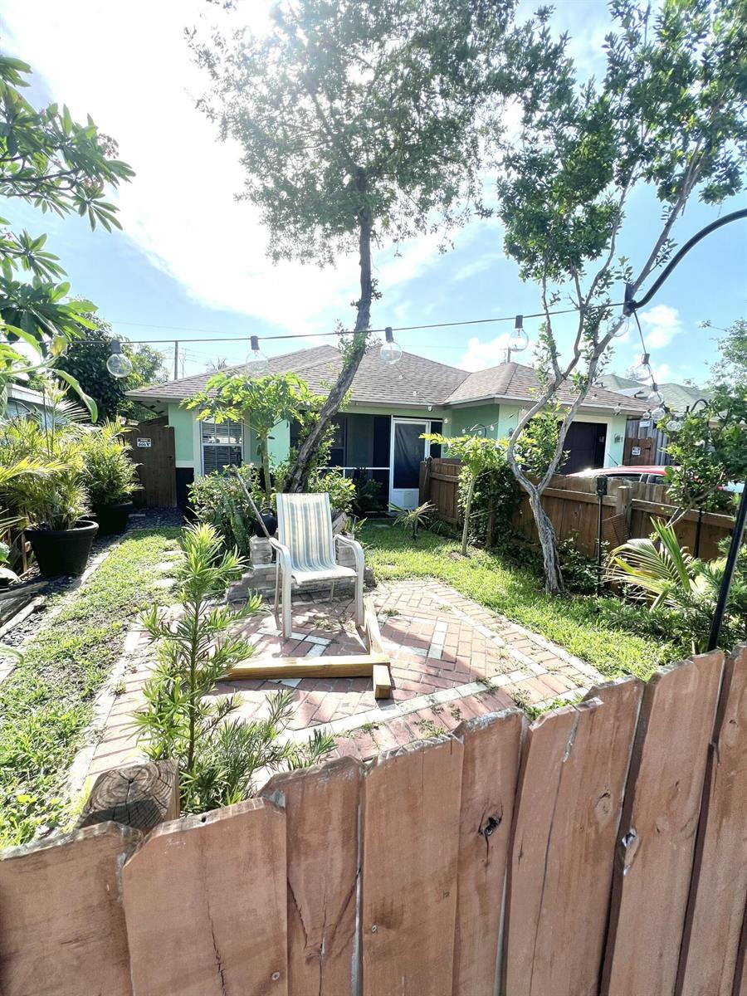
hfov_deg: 89.9
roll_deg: -0.5
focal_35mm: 13
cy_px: 498
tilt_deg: -7.2
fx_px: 374
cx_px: 374
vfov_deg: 106.2
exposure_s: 1/774
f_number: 1.8
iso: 32
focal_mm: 1.57
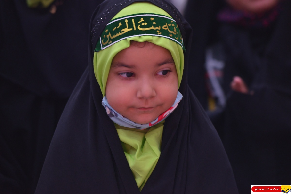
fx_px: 1536
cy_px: 97
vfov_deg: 7.2
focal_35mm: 190
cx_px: 146
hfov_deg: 10.8
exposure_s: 1/50
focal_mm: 190
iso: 1600
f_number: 3.5
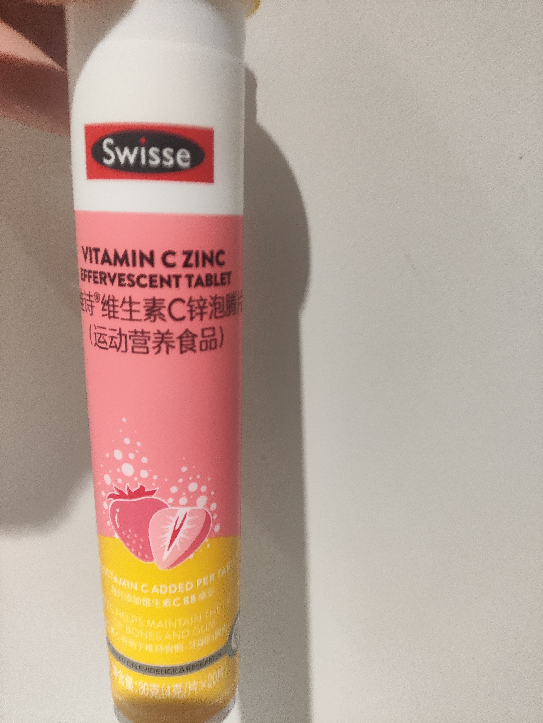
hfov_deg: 56.9
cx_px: 272
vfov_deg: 71.6
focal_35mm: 24
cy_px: 362
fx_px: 502
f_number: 1.8
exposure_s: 1/33.3
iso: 299
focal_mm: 4.68
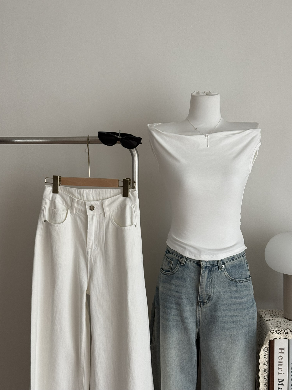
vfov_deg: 39.7
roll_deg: -0.6
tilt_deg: -1.8
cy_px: 195
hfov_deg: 30.3
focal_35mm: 48
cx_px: 146
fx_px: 540
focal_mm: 6.76
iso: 100
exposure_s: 1/71
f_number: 1.78
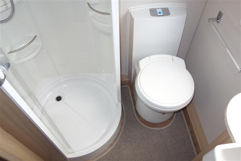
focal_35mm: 28
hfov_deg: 65.5
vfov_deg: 46.4
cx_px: 120
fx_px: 187
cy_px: 80
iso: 125
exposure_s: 1/100
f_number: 2.5
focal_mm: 10.4
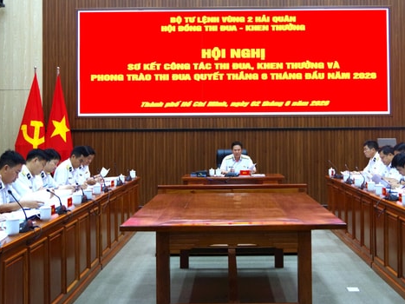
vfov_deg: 35.9
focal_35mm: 40
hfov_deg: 46.7
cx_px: 225
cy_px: 149
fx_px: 468
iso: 1600
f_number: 5.6
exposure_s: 1/80
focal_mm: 24
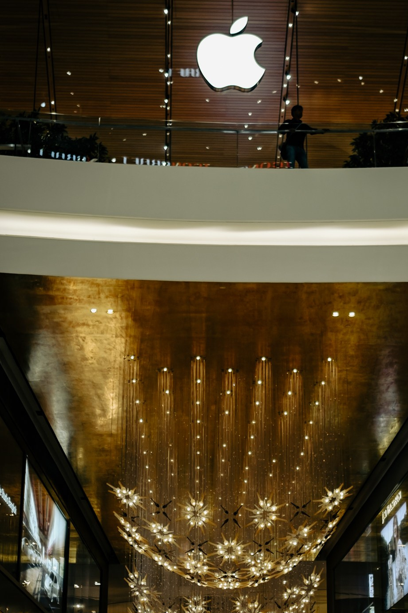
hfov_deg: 20.9
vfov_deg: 30.5
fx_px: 1105
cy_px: 452
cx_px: 244
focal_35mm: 65
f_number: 1.4
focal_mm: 23
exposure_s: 1/180
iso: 200
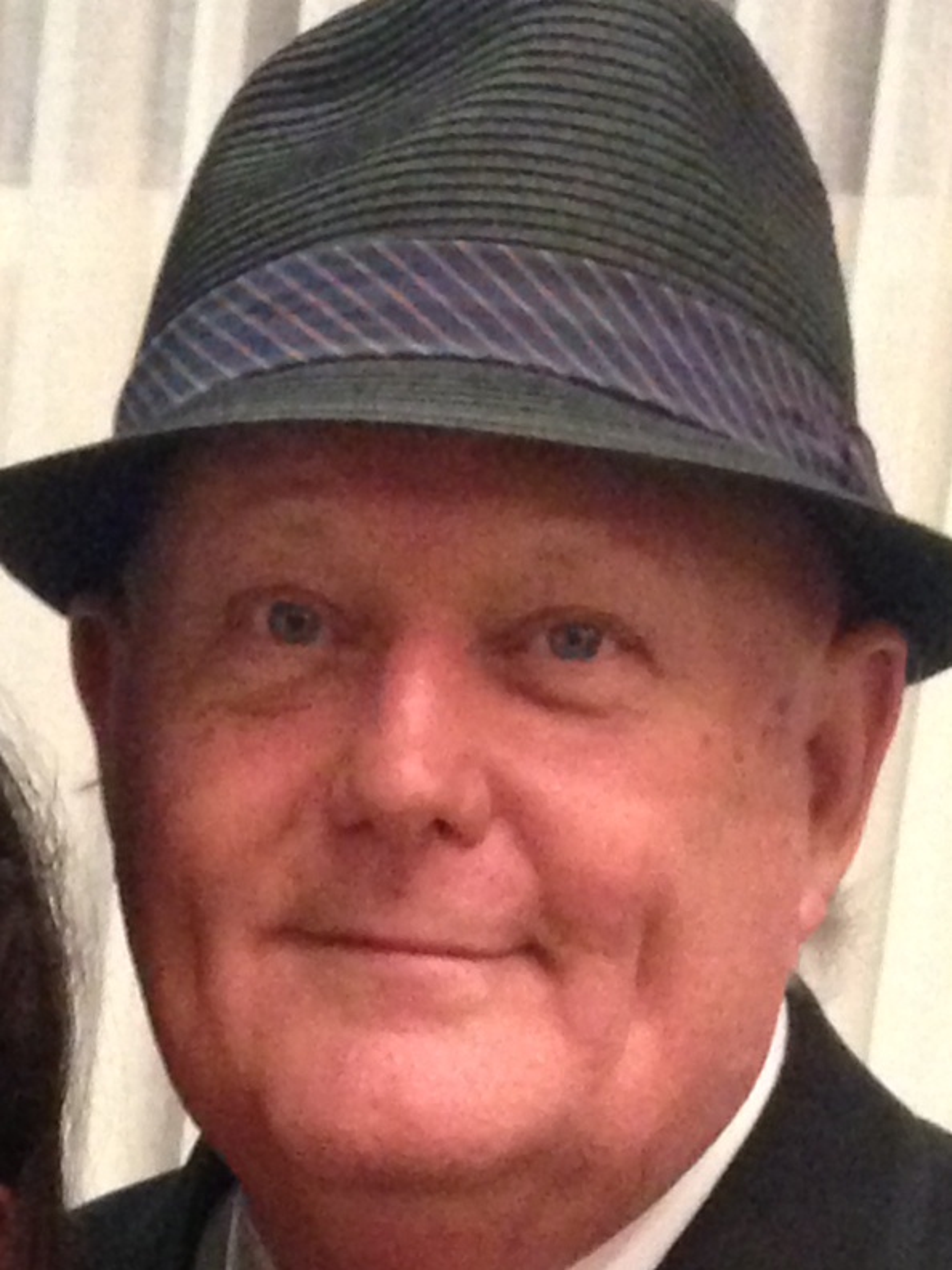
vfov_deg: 55.4
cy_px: 635
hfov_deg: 42.9
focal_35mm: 33
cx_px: 476
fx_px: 1210
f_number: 2.4
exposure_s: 1/15
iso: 500
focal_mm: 4.12
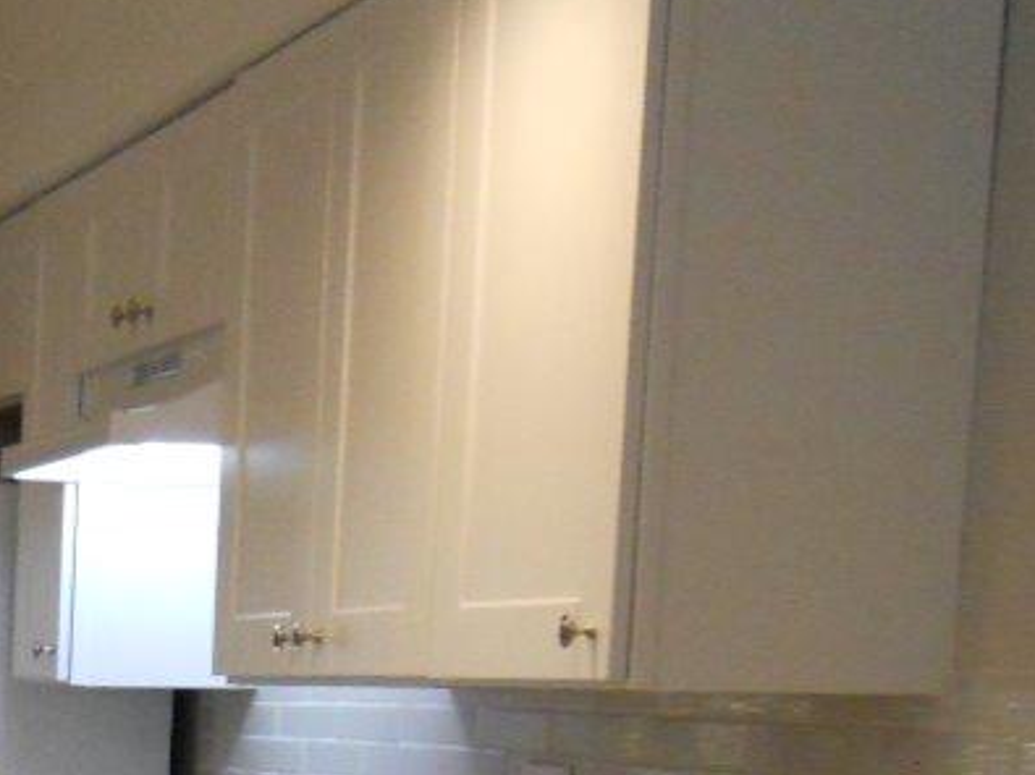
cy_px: 1144
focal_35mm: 102
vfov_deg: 13.7
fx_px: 3049
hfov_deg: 17.3
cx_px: -548
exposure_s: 1/125
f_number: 2.7
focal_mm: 5
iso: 500
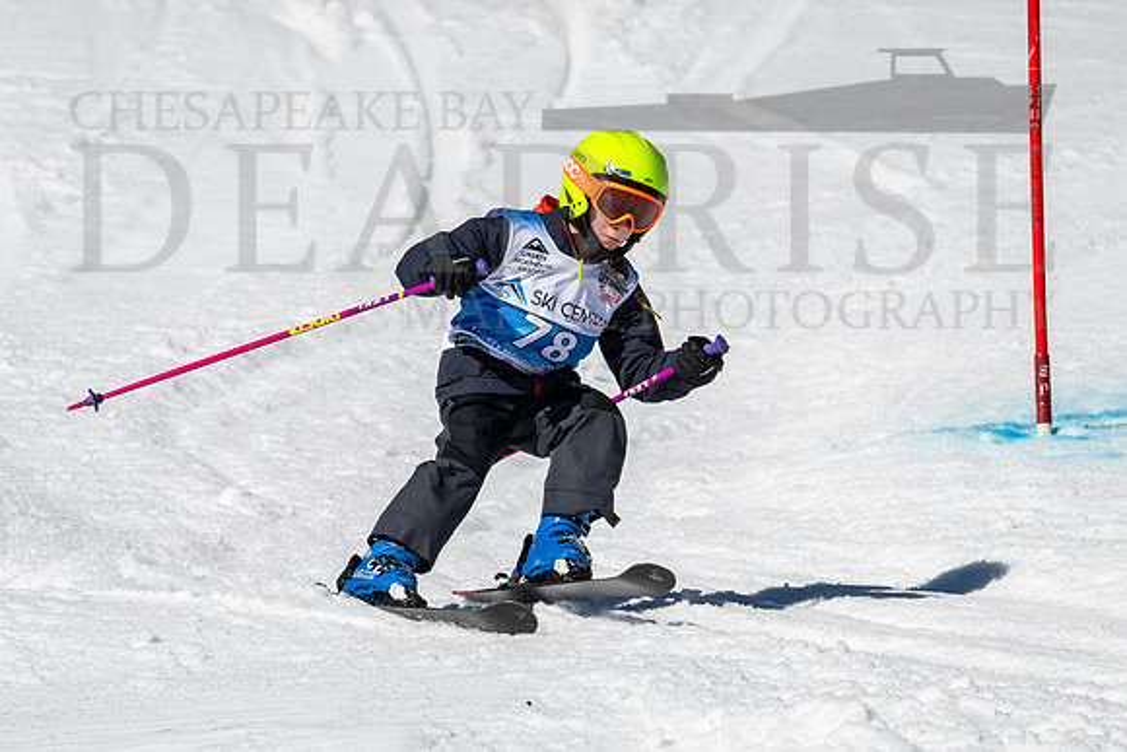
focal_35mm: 851
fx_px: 26654
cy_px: 410
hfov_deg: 2.4
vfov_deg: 1.6
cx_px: 676
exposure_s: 1/2000
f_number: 8
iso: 200
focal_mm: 400
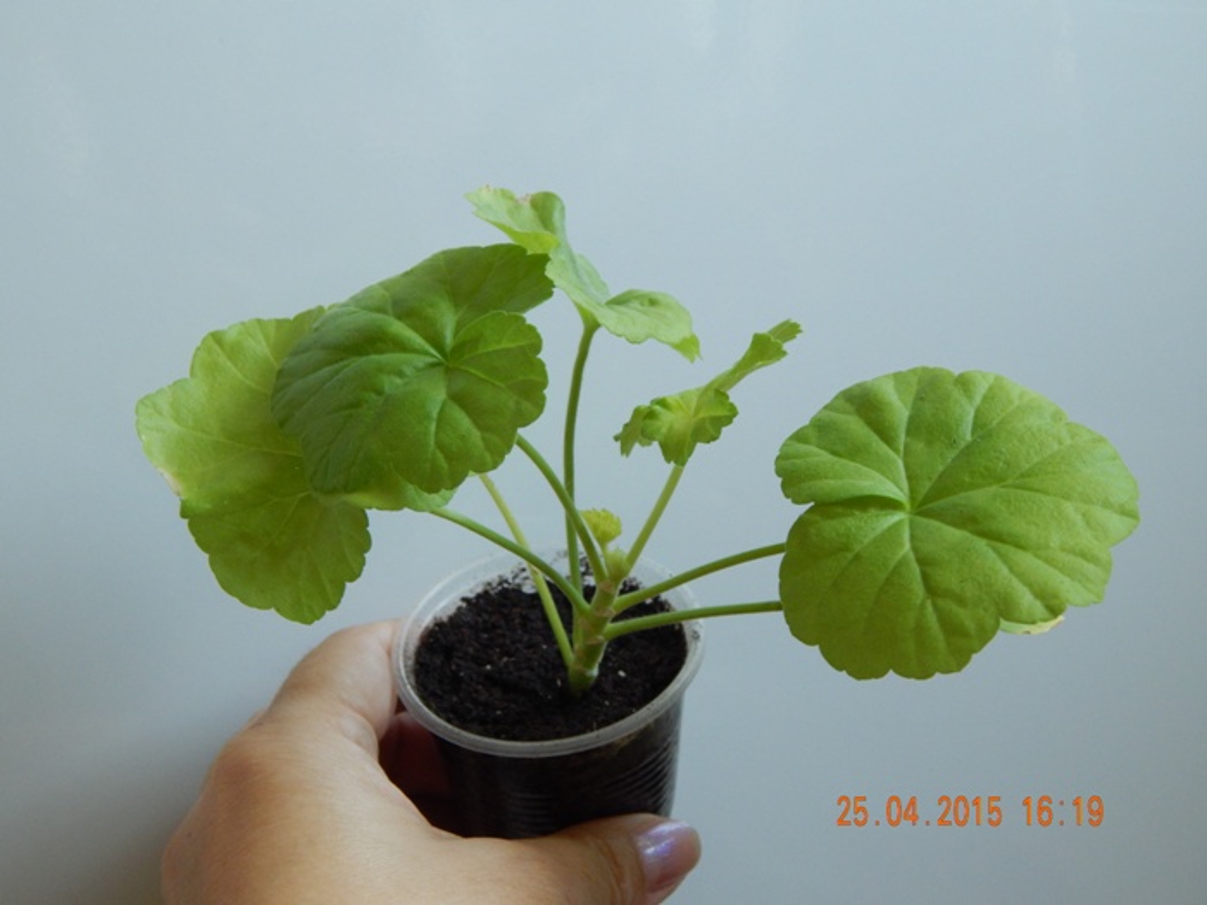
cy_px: 452
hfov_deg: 34.9
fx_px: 1918
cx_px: 604
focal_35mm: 55
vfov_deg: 26.6
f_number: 3.8
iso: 250
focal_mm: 9.7
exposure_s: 1/30
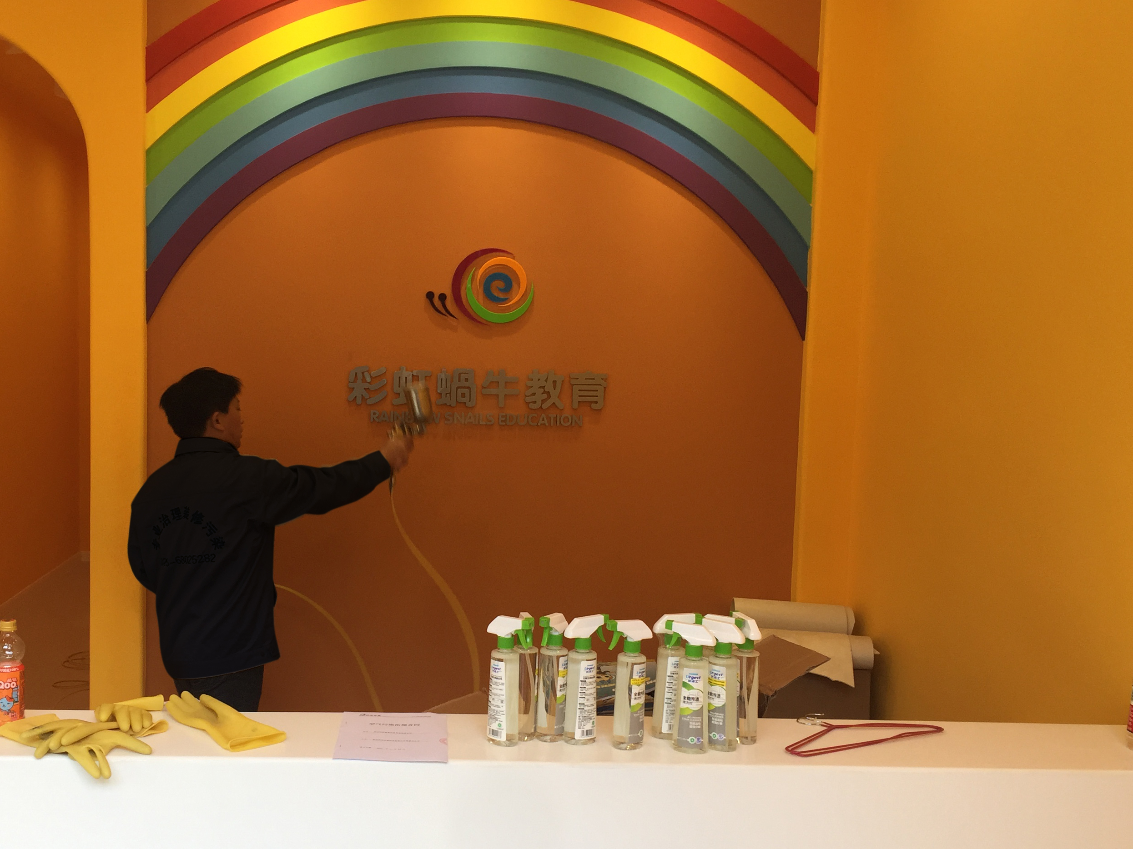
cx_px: 432
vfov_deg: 37.7
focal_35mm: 38
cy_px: 481
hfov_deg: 48.6
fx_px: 1244
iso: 40
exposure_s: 1/100
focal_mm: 4.15
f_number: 2.2
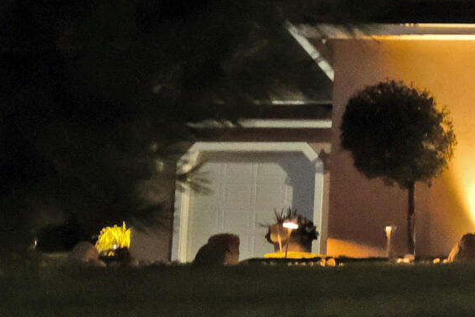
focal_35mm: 237
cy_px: -135
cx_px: 1106
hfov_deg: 8.1
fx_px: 3127
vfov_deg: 5.7
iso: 3200
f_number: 3.6
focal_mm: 30.2
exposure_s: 1/14
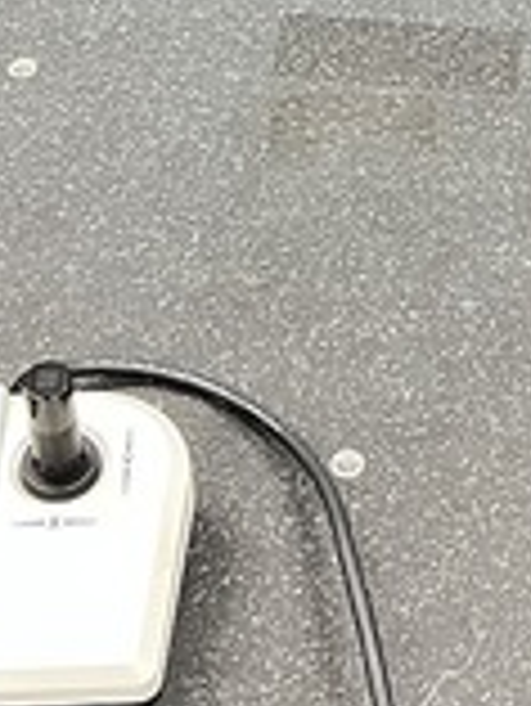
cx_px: 400
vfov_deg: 18.0
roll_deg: +0.1
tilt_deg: -42.3
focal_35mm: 106
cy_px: -45
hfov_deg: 13.9
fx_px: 2165
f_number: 1.5
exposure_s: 1/50
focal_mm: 5.7
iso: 320
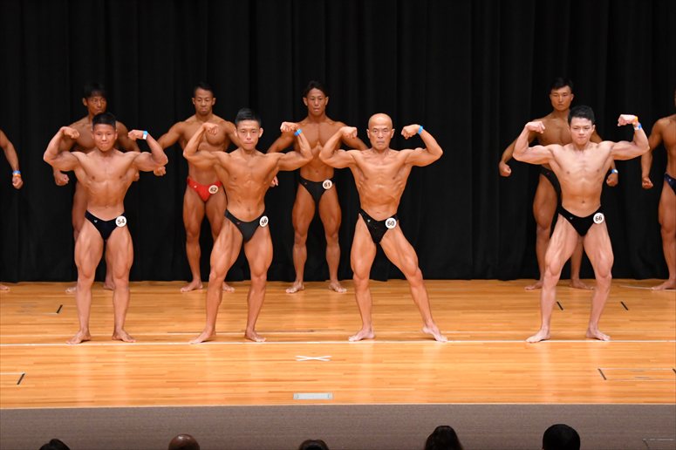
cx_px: 338
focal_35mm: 174
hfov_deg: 11.8
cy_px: 225
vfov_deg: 7.9
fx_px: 3266
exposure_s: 1/400
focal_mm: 116
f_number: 5.6
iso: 4000
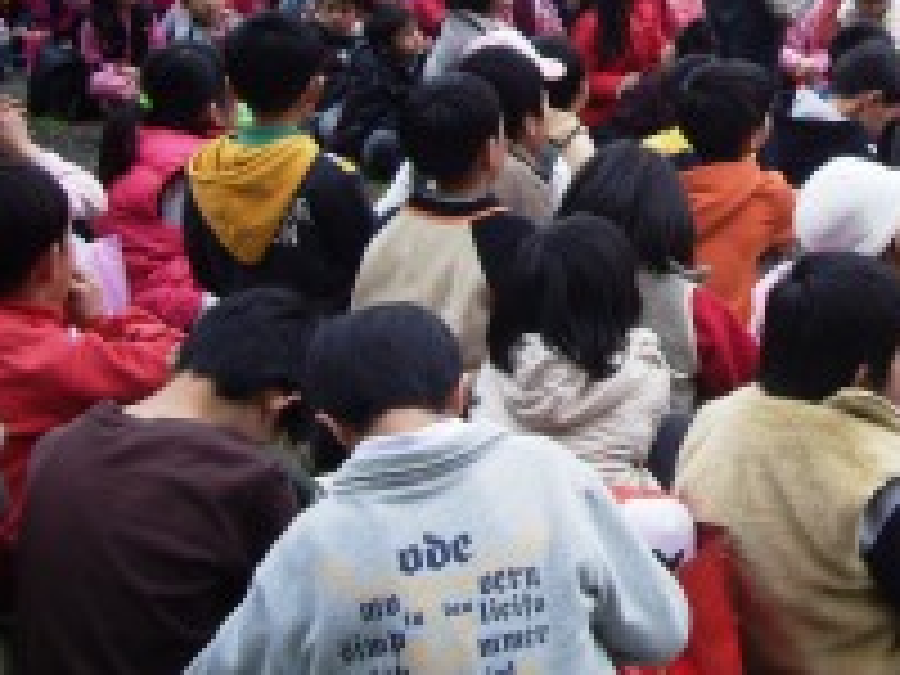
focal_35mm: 85
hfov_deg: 21.7
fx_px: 2210
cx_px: 1004
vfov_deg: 16.9
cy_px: -36
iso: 50
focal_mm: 7.9
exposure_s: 1/200
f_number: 2.8
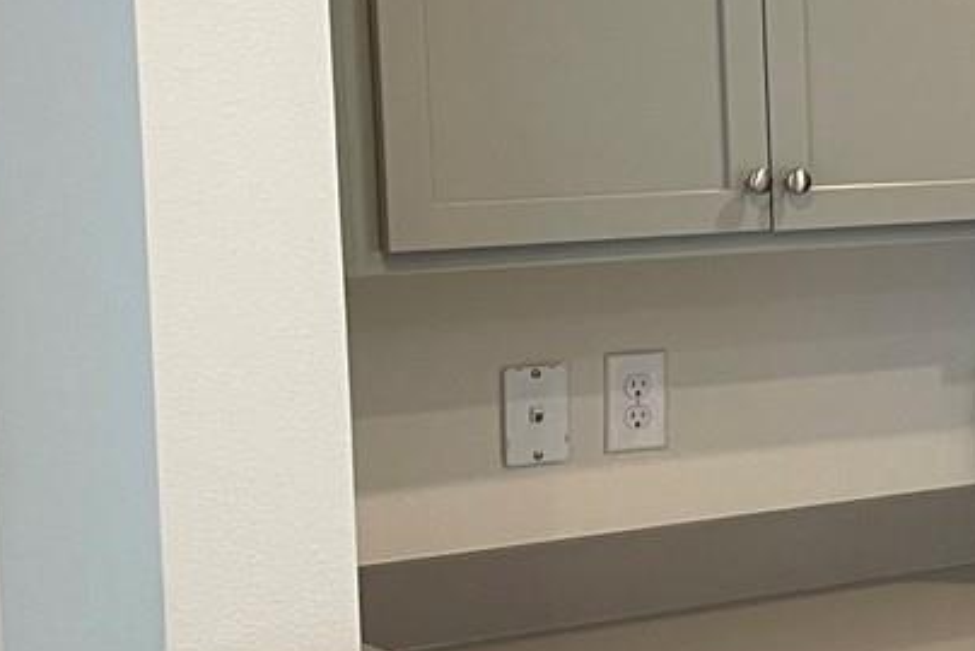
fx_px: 2900
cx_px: 1665
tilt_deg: -3.7
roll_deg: +0.5
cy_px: 313
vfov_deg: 12.8
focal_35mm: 107
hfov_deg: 16.5
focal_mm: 4.2
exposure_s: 1/60
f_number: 1.6
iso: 100
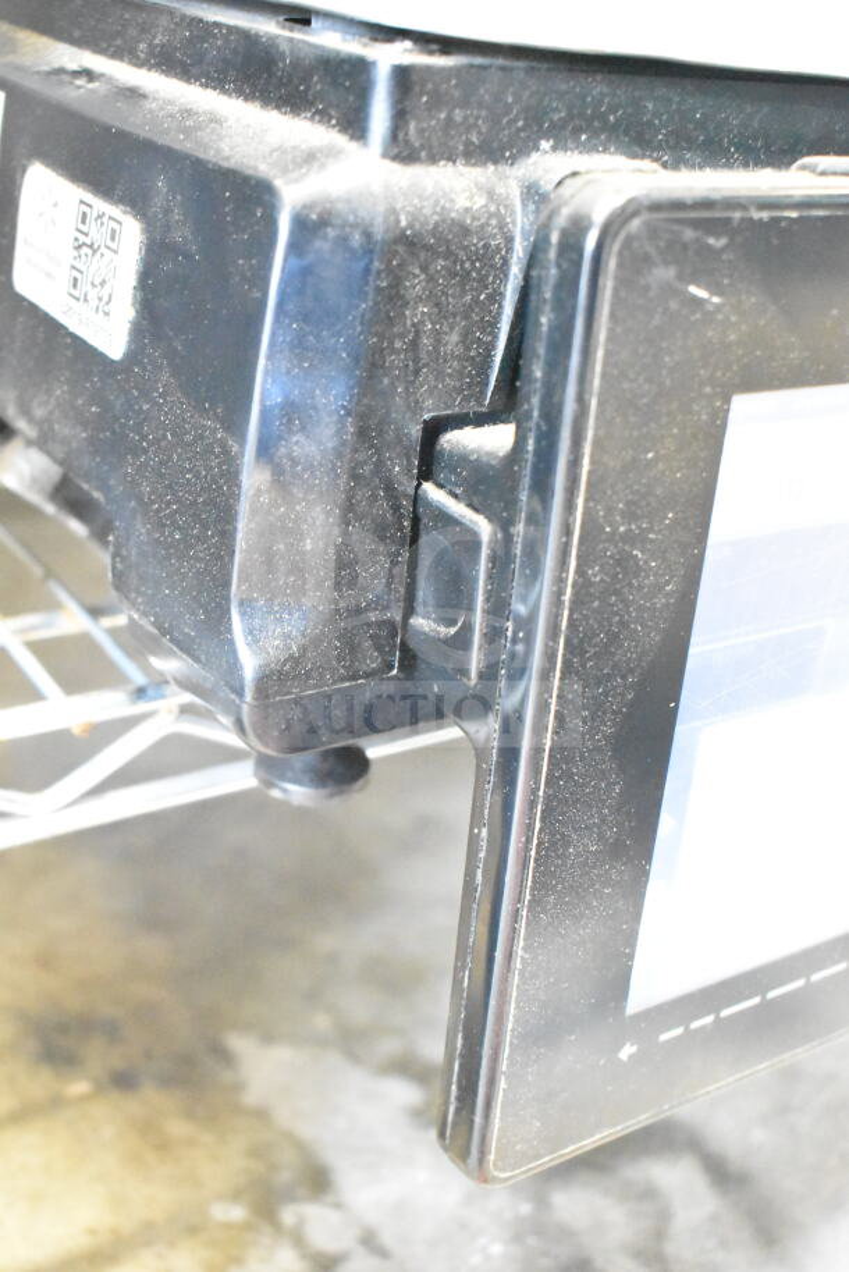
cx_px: 424
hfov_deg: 31.9
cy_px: 636
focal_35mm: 42
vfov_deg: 46.4
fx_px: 1485
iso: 25600
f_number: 4.2
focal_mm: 28
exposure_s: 1/25
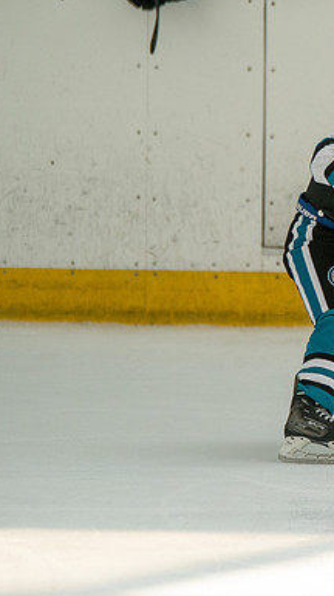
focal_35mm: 543
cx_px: 396
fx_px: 8566
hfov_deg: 2.2
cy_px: 284
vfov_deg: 4.0
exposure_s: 1/5000
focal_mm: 247
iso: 1600
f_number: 3.2
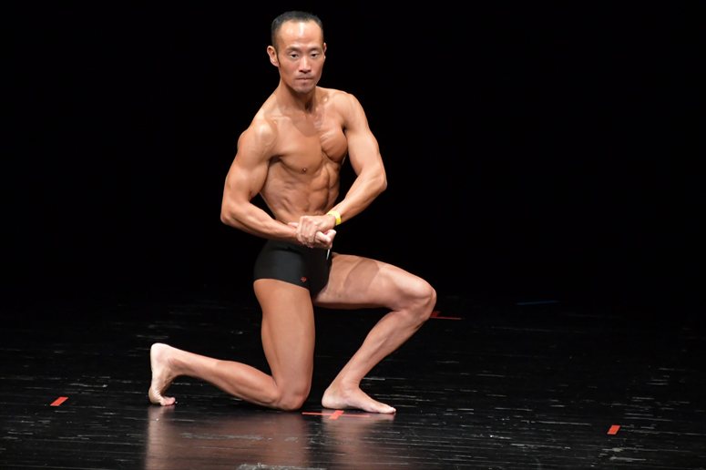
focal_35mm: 450
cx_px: 353
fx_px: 8821
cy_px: 235
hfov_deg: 4.6
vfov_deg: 3.1
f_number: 5.6
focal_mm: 300
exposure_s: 1/400
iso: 4000
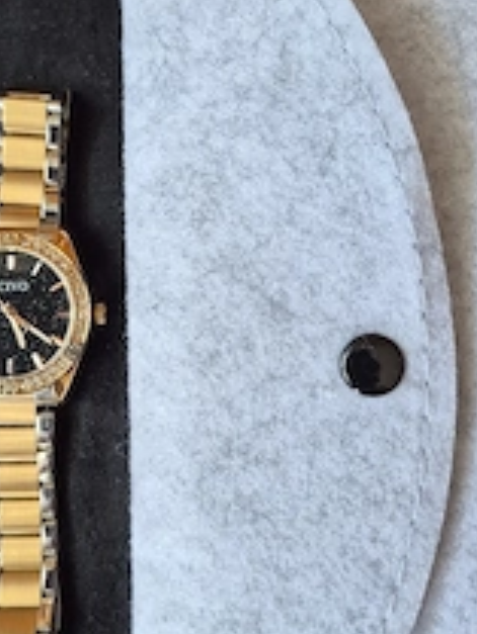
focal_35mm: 44
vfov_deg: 42.9
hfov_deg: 32.9
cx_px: 210
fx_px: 808
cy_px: 282
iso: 200
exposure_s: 1/100
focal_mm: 5.4
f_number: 1.8
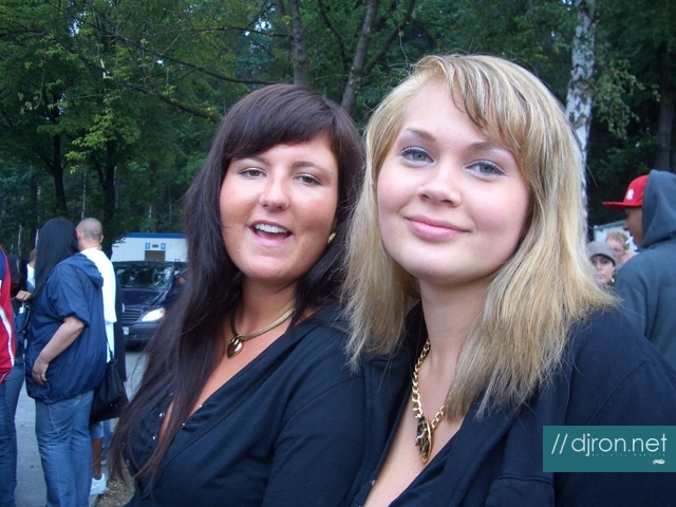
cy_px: 254
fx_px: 683
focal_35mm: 35
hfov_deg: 52.6
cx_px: 338
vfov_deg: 40.7
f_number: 2.6
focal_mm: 5.8
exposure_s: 1/100
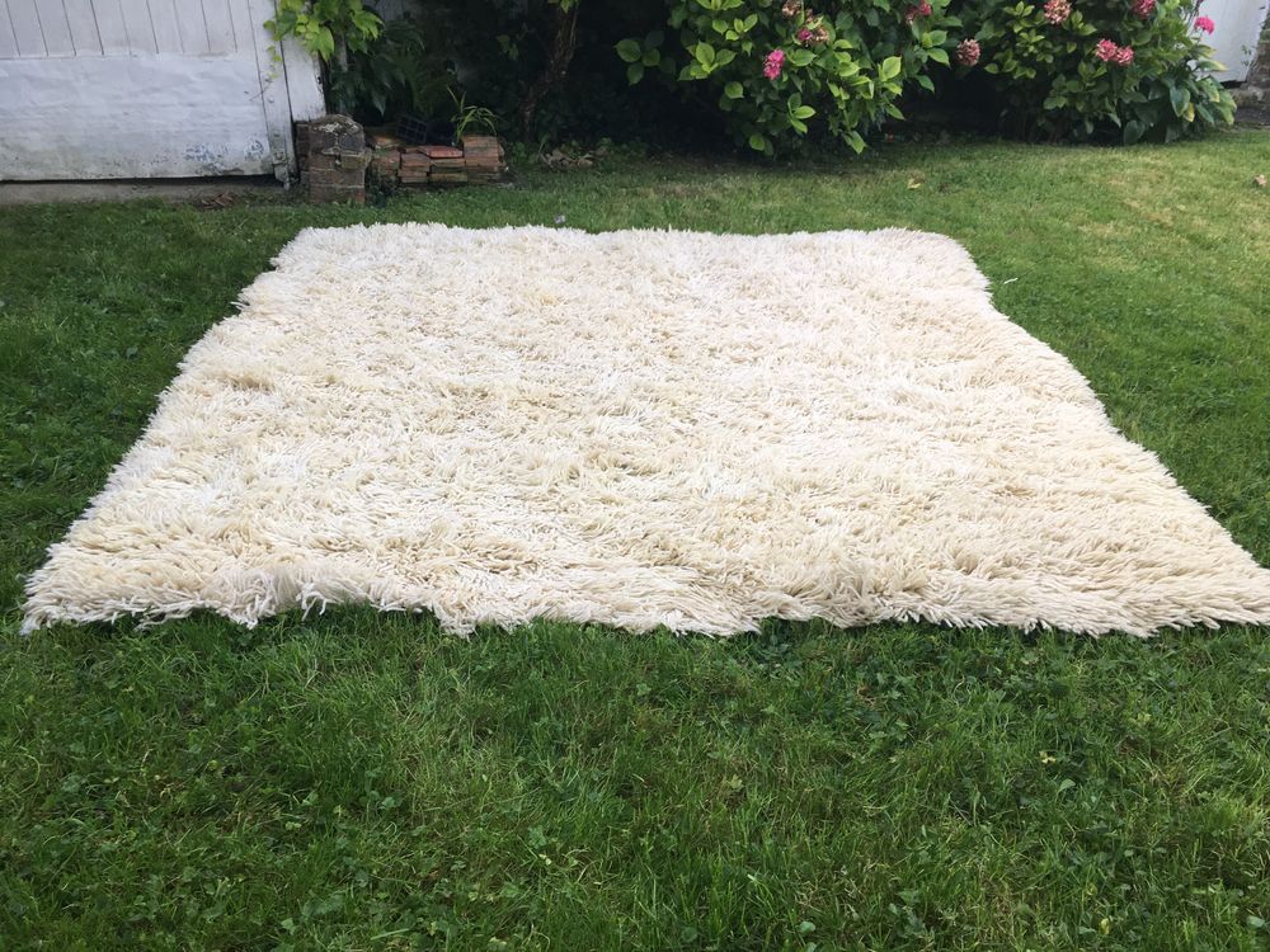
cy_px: 476
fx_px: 1064
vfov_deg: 48.2
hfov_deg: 61.7
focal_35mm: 29
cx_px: 635
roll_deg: -1.4
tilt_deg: -32.6
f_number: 2.2
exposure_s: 1/100
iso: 32
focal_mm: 4.15
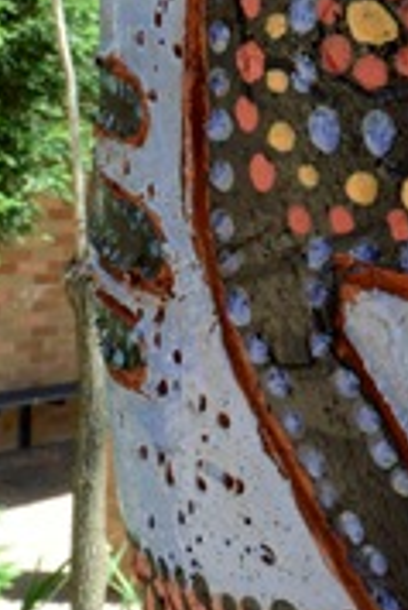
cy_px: 171
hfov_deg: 18.9
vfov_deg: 29.3
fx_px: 1154
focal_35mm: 68
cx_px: 495
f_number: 22
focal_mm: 18
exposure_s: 1/50
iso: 800
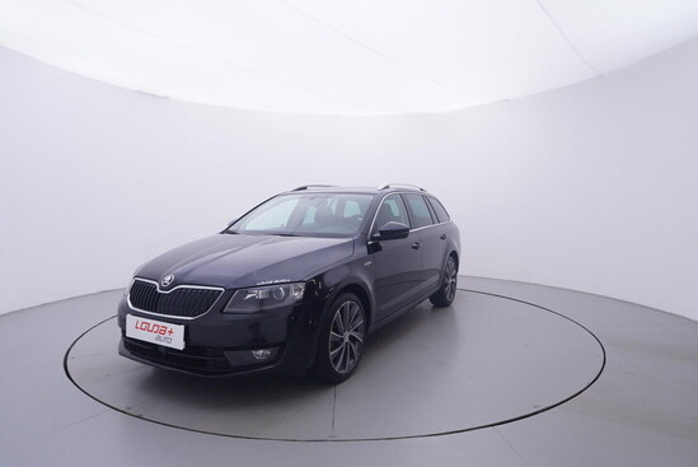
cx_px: 349
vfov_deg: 56.2
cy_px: 234
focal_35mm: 22
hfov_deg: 77.3
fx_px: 437
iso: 200
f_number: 5
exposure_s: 1/80
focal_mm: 15
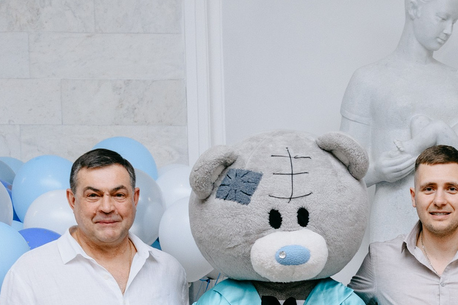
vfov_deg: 13.4
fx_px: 1246
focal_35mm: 98
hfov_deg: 20.2
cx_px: 455
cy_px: 418
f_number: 4
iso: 320
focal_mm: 29
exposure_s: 1/160
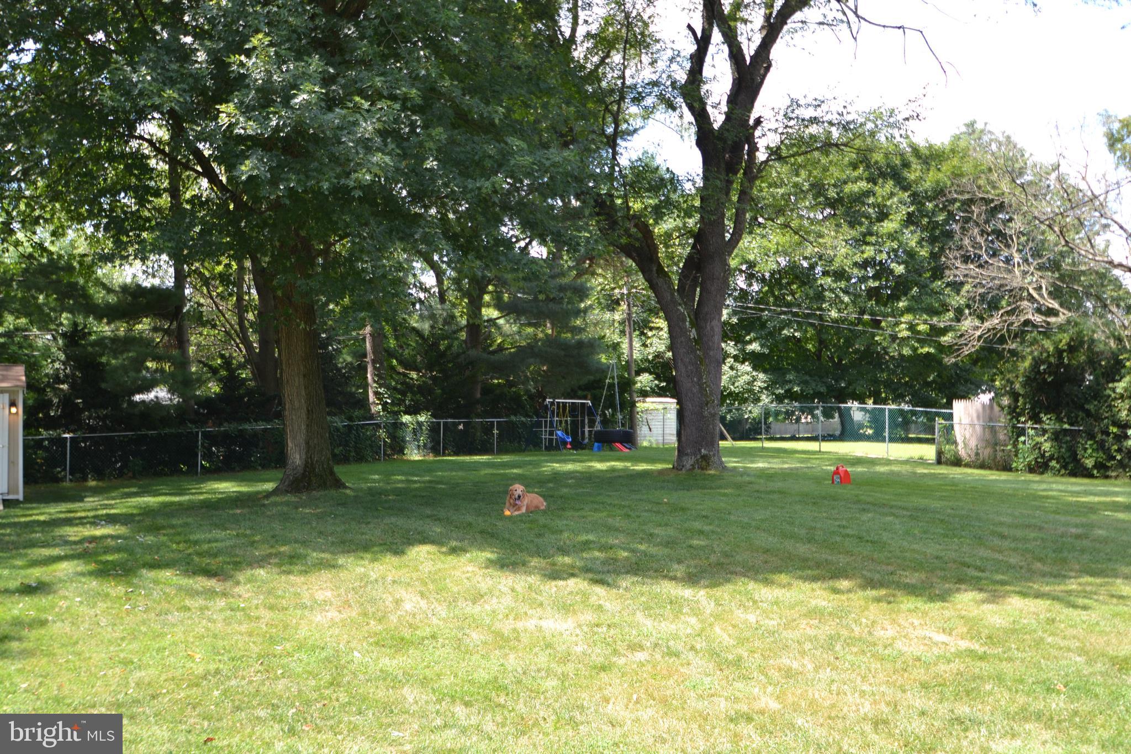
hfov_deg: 53.1
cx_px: 566
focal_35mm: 36
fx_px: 1131
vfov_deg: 36.9
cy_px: 377
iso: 125
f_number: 5.6
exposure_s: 1/125
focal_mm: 24
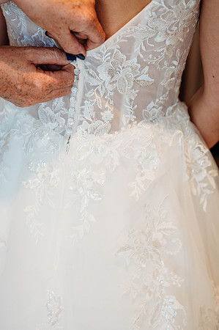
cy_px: 165
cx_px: 110
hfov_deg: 16.0
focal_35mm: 85
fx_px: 777
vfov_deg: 23.9
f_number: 3.2
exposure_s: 1/200
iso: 500
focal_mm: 85
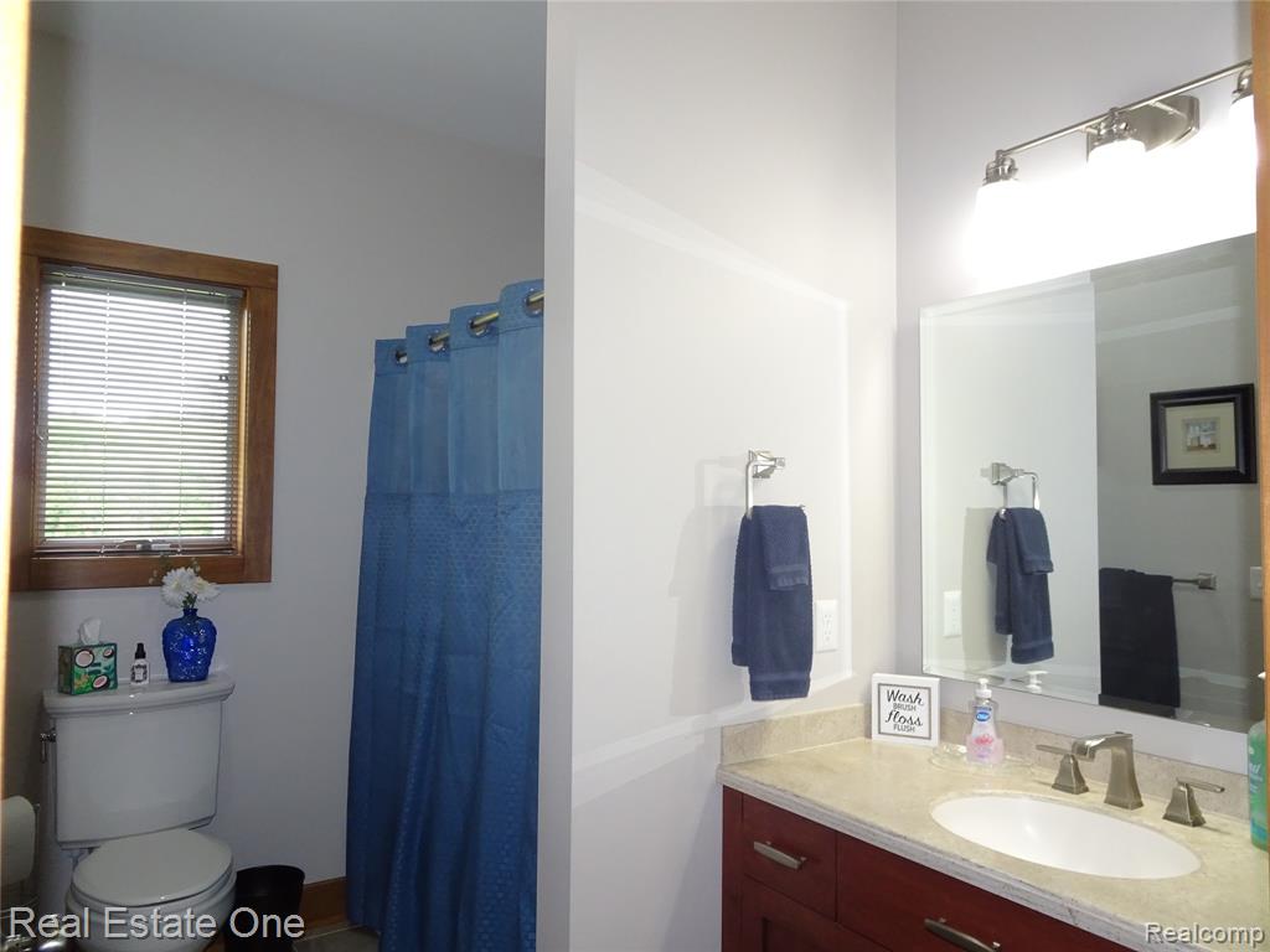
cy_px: 476
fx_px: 881
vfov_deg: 56.8
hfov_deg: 71.6
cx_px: 635
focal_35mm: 24
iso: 250
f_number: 3.5
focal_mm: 4.1
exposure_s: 1/30
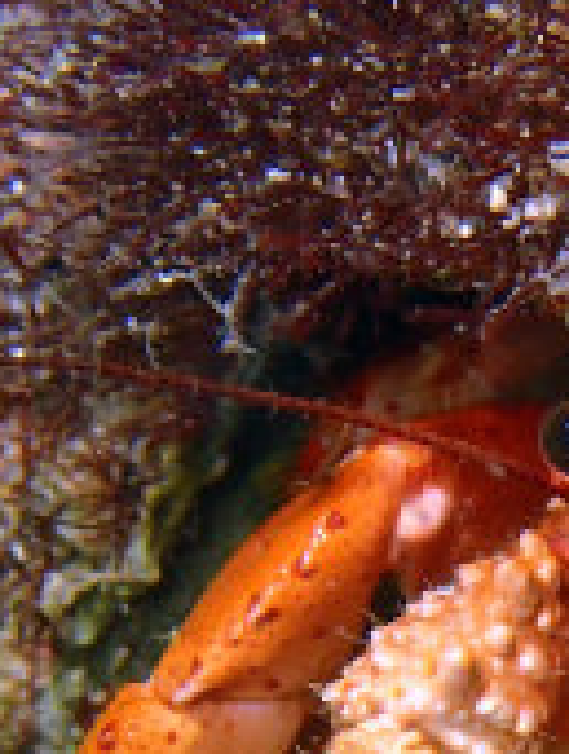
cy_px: 840
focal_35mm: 357
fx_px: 7795
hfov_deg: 4.2
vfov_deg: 5.5
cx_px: 741
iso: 200
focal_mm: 18
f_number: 6.3
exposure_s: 1/200
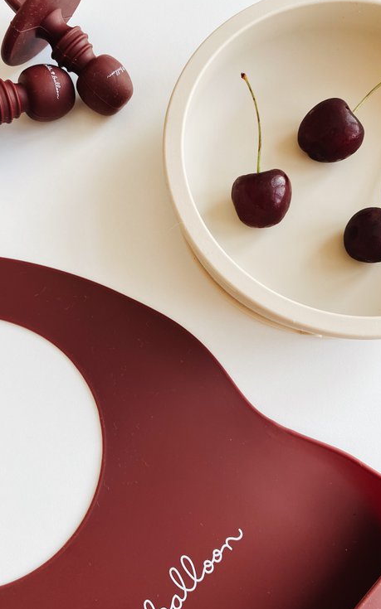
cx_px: 156
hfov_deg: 41.7
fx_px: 499
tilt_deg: -79.3
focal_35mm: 30
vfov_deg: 62.9
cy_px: 321
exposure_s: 1/121
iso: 40
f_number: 1.8
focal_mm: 4.25
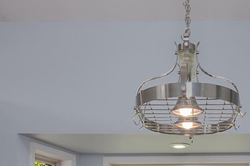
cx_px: 189
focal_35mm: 59
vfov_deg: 20.5
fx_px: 410
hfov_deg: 33.2
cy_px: 231
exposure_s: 1/200
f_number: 7.1
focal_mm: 15
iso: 320
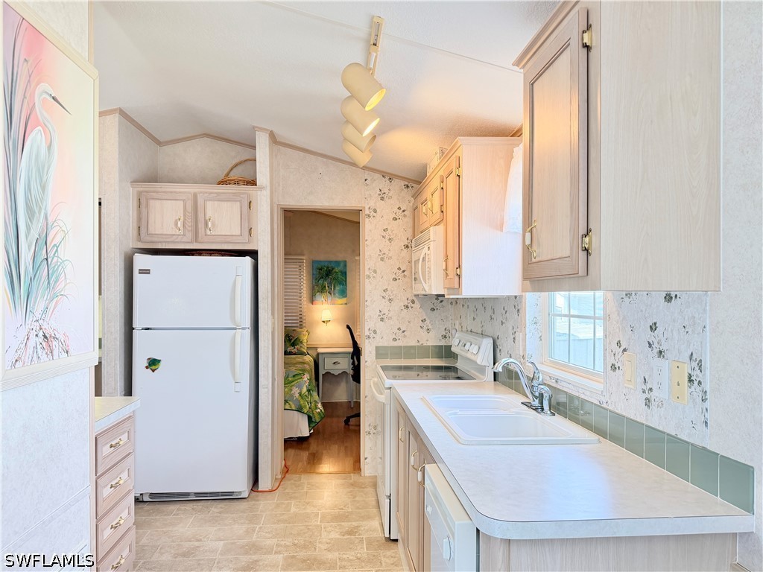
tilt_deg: +0.4
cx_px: 382
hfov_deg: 71.6
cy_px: 286
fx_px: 529
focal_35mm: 24
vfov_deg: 56.8
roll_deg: +0.5
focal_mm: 6.76
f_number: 1.78
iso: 200
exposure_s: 1/192
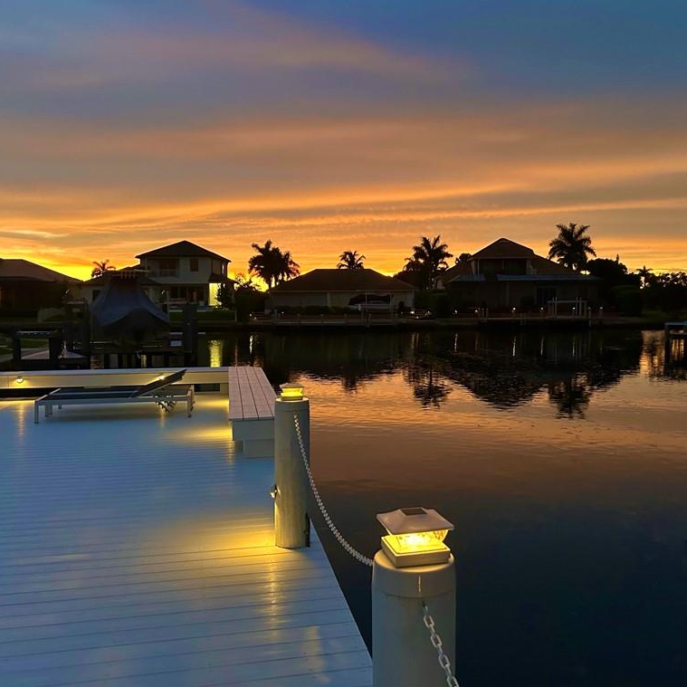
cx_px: 365
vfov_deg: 52.5
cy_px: 340
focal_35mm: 31
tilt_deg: -3.2
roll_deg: +0.0
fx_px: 696
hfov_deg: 52.5
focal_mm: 5.7
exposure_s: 1/45
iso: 500
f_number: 1.5
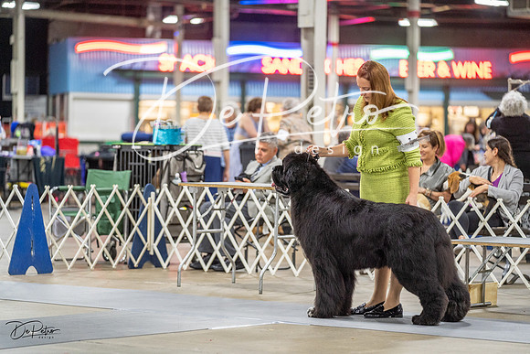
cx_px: 265
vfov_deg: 10.2
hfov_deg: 15.3
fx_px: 1973
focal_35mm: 134
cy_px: 177
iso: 2500
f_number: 2.8
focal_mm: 134
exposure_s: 1/160
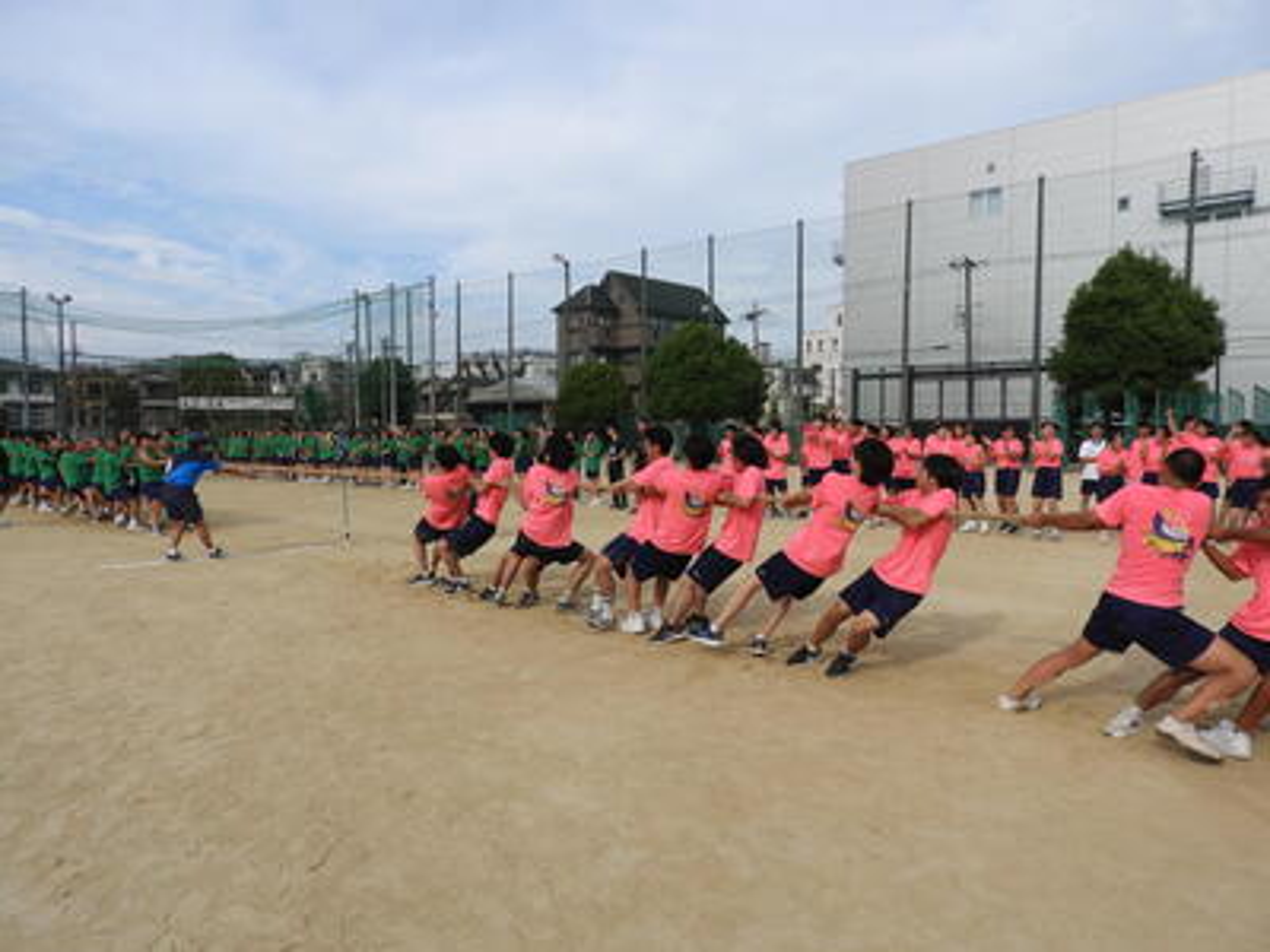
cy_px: 476
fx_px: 881
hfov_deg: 71.6
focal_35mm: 24
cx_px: 635
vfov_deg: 56.8
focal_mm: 4.3
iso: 100
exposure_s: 1/1600
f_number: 3.3
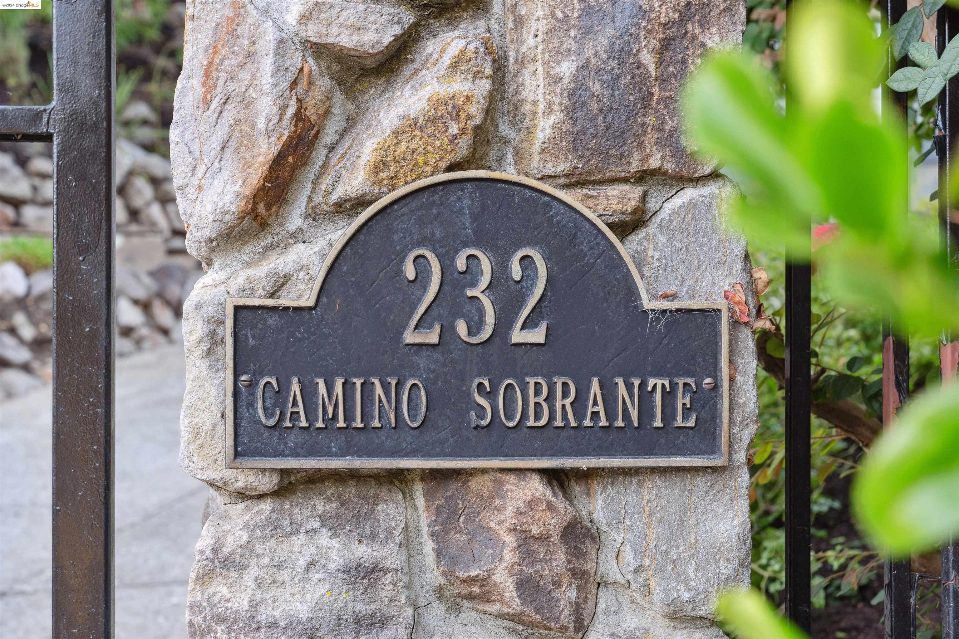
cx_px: 480
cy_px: 320
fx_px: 1865
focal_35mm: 70
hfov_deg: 28.8
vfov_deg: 19.5
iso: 640
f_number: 8
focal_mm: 70
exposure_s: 1/20
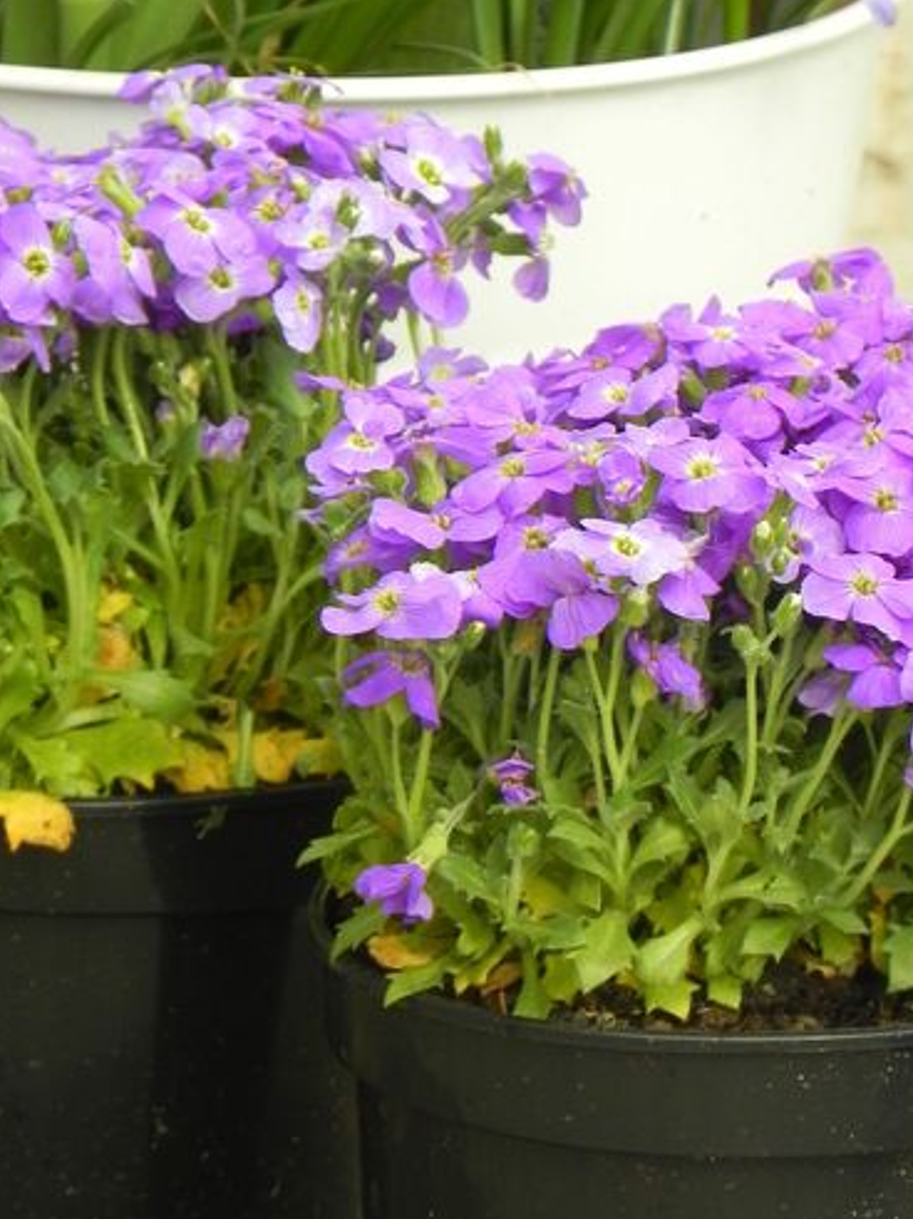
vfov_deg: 6.6
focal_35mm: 300
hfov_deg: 5.0
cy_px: 263
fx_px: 10555
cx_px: 695
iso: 160
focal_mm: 32.7
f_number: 5
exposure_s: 1/320
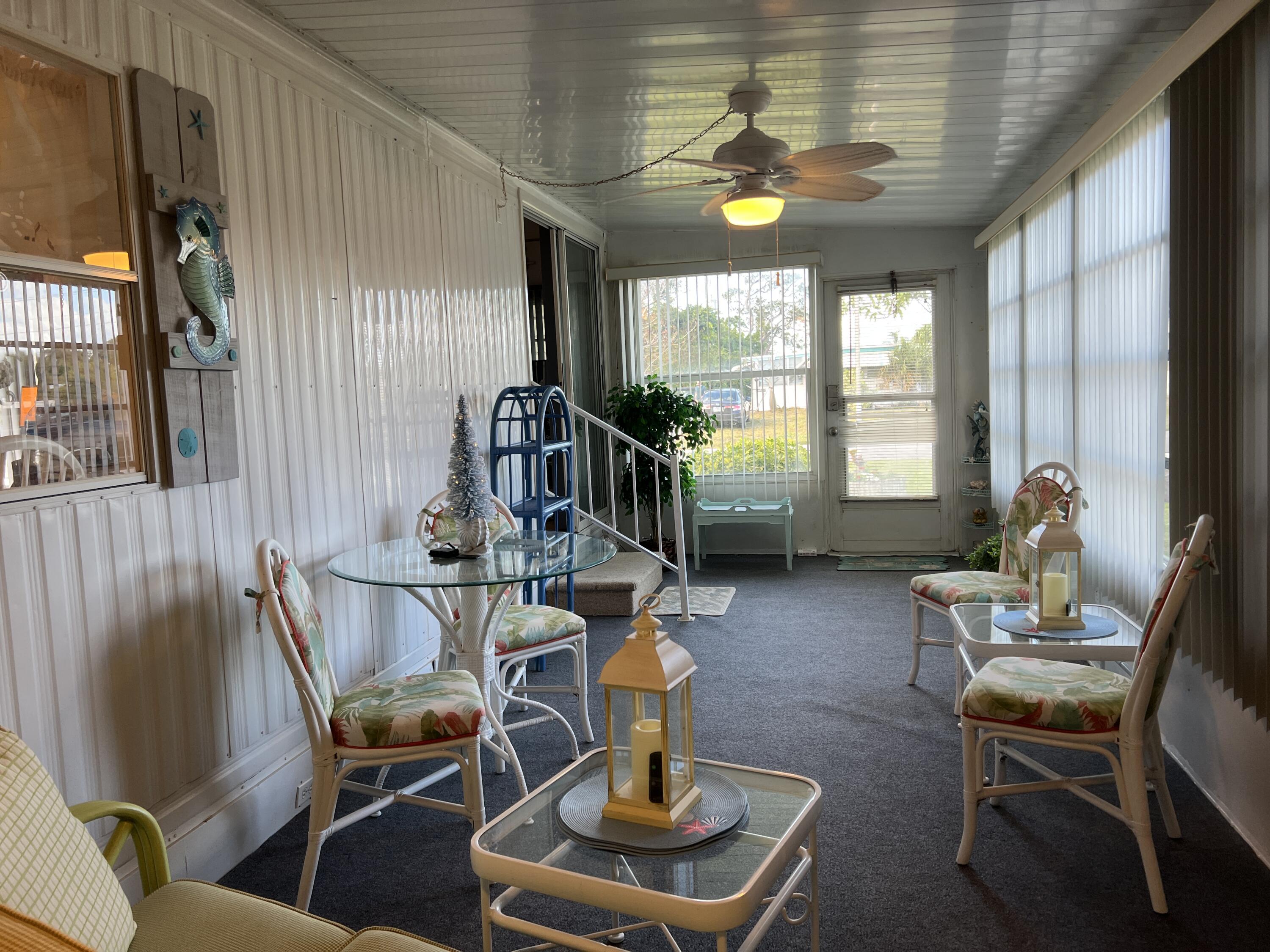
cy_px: 476
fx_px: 954
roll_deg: +2.7
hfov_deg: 67.3
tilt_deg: -5.0
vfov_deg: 53.1
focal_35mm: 26
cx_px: 635
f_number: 1.5
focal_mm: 5.7
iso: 50
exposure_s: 1/120
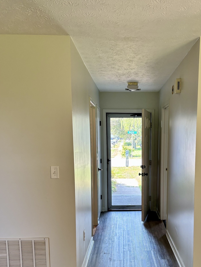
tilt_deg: -8.0
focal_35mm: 39
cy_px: 181
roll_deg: -1.7
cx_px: 134
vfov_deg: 47.0
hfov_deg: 36.5
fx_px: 302
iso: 125
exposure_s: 1/120
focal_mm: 5.96
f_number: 1.6
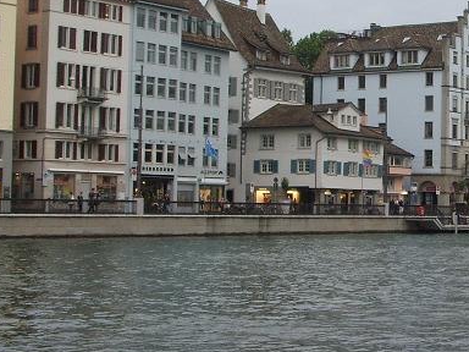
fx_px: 1179
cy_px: 170
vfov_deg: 17.0
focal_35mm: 87
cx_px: 431
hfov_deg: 21.9
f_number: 3.5
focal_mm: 6.6
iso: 100
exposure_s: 1/90
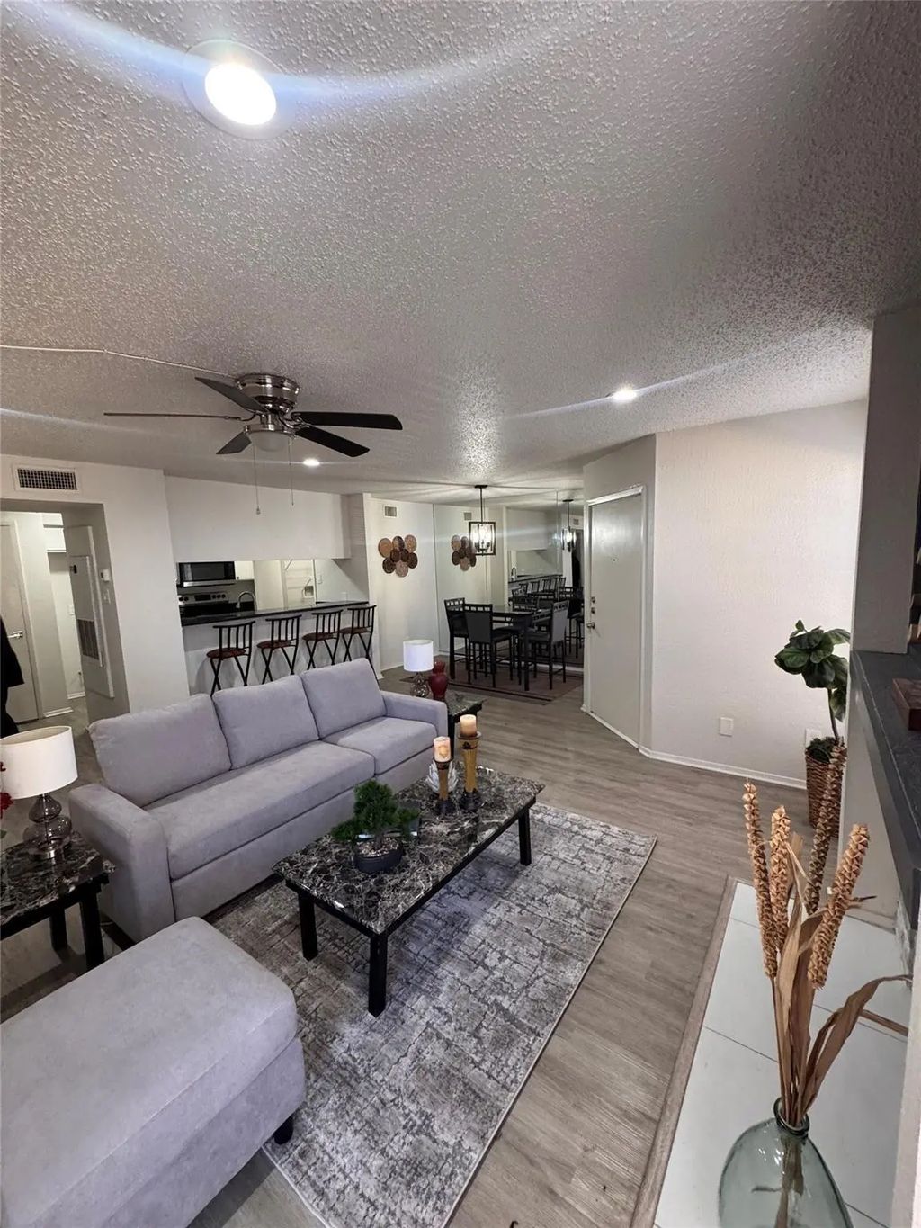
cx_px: 460
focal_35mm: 14
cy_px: 614
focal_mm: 2.22
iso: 250
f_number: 2.2
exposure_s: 1/60
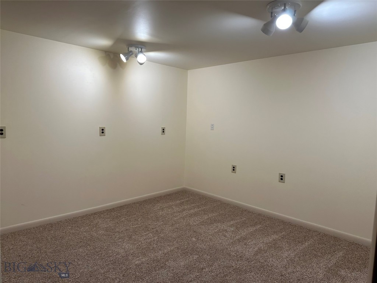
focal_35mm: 24
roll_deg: -2.7
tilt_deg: -4.7
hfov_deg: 71.6
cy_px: 142
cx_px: 188
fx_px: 261
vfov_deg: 56.8
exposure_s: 1/120
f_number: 1.78
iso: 160
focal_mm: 6.86
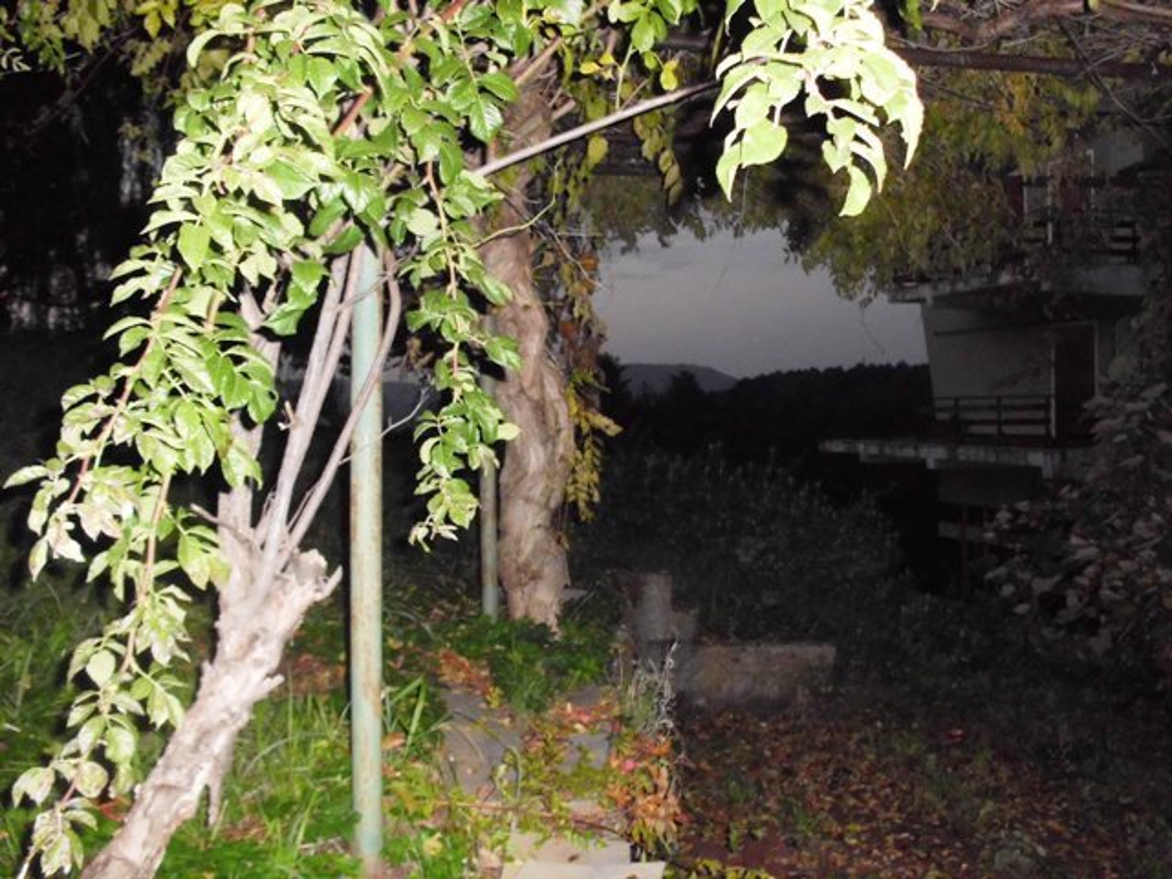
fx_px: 1219
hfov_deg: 51.4
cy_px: 440
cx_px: 586
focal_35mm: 36
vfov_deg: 39.7
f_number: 2.9
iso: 400
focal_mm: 6.3
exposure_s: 1/60
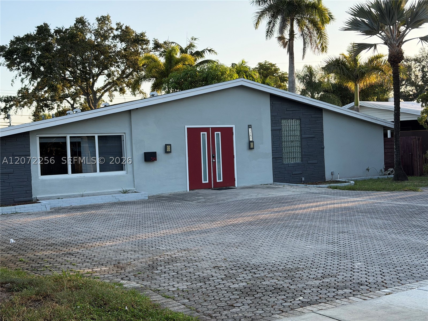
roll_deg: +3.0
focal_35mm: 48
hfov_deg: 39.7
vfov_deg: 30.3
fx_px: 593
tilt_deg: -0.6
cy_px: 160
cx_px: 214
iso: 100
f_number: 1.78
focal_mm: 6.76
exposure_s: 1/928
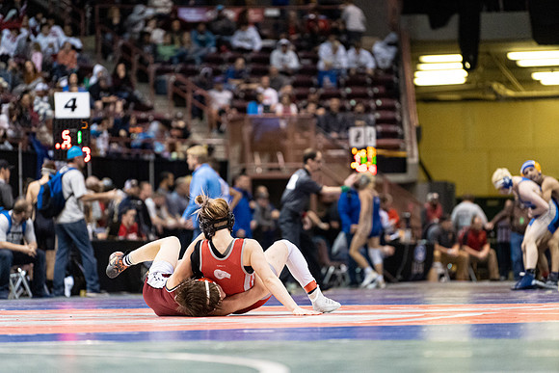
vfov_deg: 6.9
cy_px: 186
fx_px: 3106
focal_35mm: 200
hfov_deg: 10.3
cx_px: 280
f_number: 4
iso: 10000
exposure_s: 1/500
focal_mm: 200
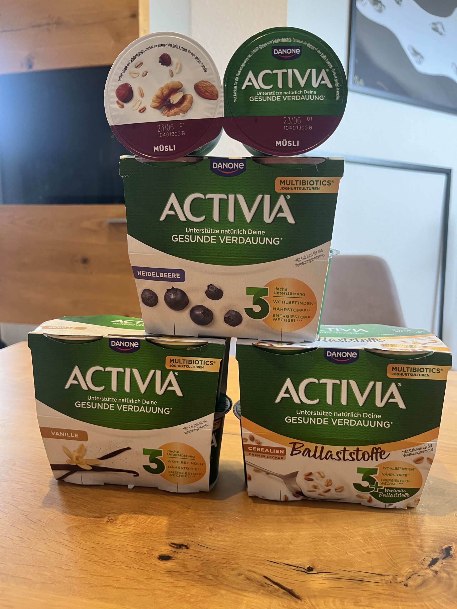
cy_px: 304
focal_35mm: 26
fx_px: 458
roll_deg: -0.5
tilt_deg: -10.2
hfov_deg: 53.1
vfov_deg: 67.3
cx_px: 228
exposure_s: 1/65
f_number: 1.6
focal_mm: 5.1
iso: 125
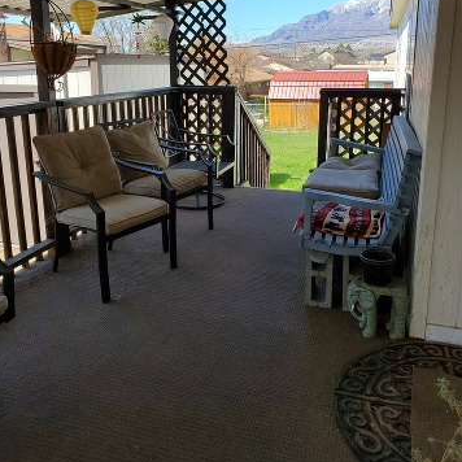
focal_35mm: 31
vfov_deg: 51.9
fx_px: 468
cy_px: 167
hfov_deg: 52.5
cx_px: 230
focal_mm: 4.3
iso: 50
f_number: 2.4
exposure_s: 1/704
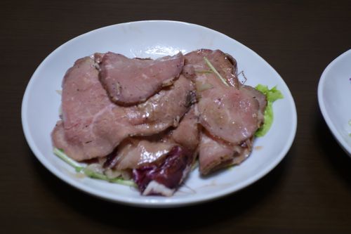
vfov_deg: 18.4
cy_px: 117
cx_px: 176
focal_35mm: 74
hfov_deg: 27.4
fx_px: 721
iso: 800
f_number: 4
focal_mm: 27.54
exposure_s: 1/20
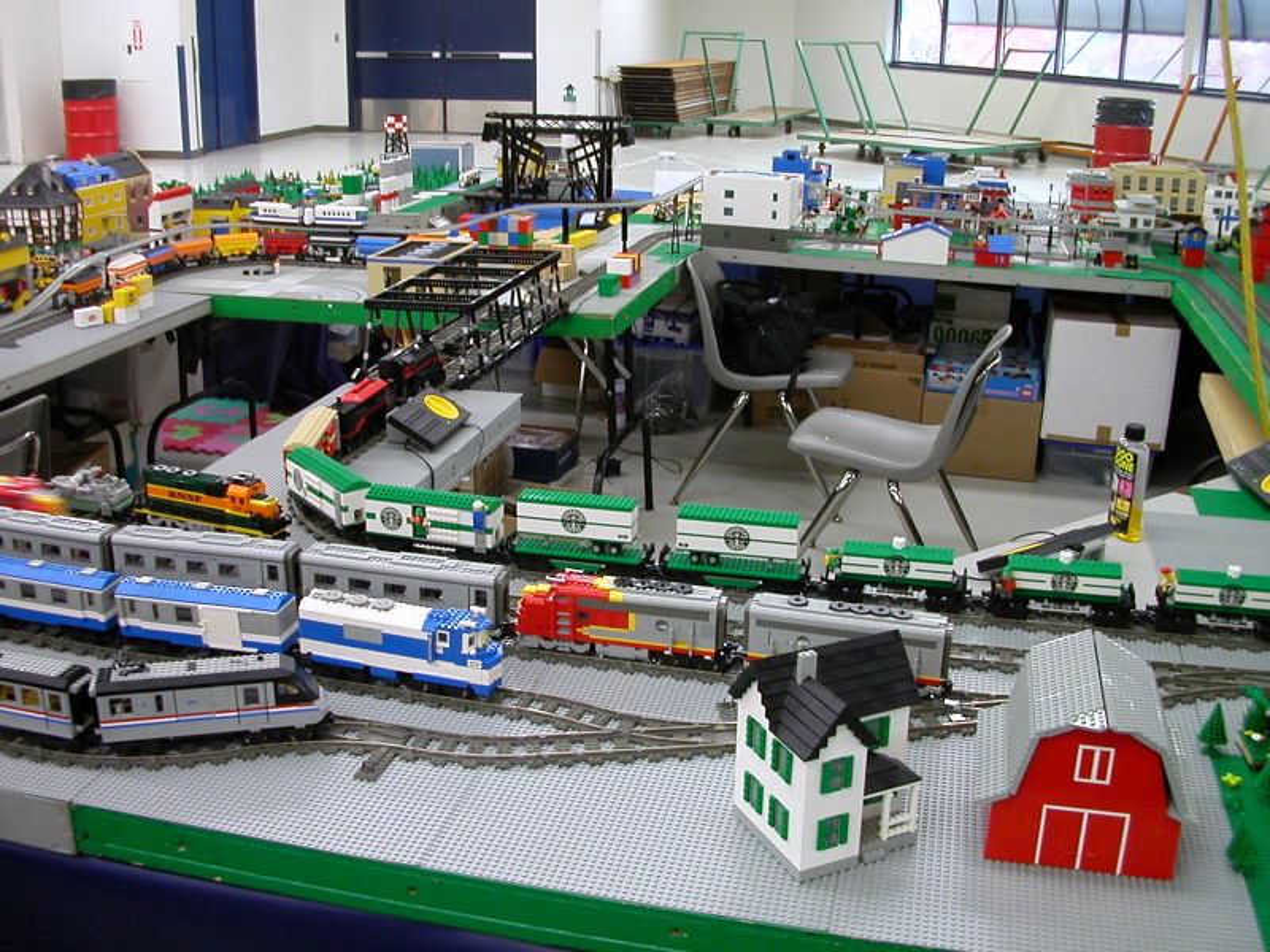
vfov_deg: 38.7
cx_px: 635
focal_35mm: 37
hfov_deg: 50.1
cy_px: 476
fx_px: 1357
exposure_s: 1/15.8
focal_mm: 5.6
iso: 100
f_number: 2.7
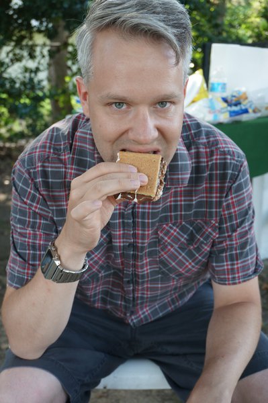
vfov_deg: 45.0
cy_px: 202
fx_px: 487
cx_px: 134
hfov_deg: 30.8
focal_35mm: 44
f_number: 4.5
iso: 400
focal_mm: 29
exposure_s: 1/60
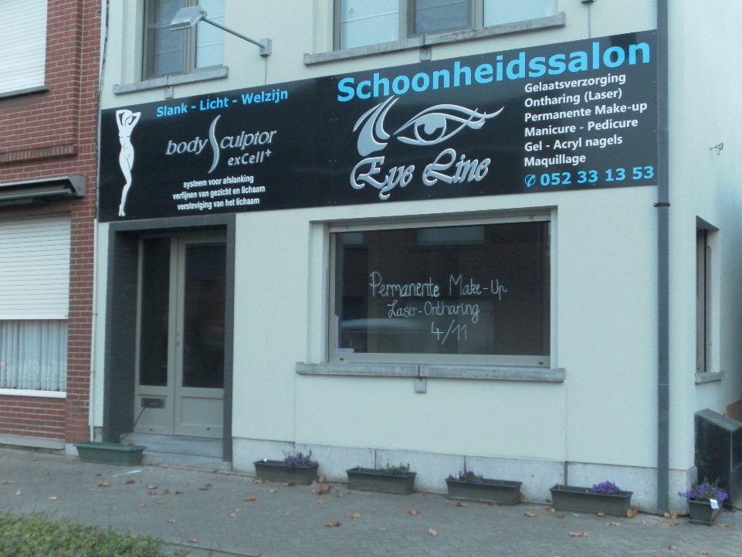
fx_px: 1050
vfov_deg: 29.7
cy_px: 285
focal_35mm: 49
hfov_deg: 38.9
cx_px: 375
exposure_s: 1/25
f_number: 4.3
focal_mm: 8.2
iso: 400
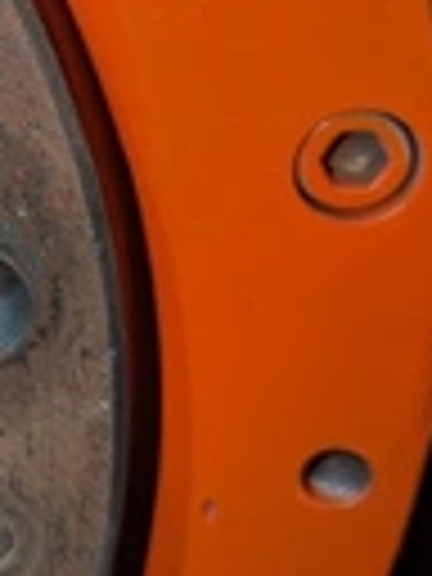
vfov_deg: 25.5
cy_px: 112
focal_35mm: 75
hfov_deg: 17.9
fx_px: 1248
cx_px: -178
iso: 47
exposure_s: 1/58.2
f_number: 1.85
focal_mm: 6.81
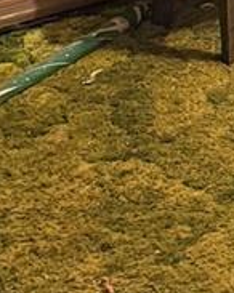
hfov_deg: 7.4
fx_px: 1708
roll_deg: -1.4
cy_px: -219
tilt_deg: -13.4
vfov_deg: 9.4
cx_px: 550
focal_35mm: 197
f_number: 1.78
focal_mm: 6.76
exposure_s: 1/40
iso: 640
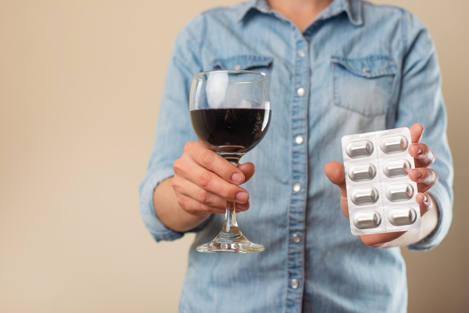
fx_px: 652
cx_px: 234
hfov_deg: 39.6
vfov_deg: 27.0
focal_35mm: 50
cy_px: 156
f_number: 4
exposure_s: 1/200
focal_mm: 50
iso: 50
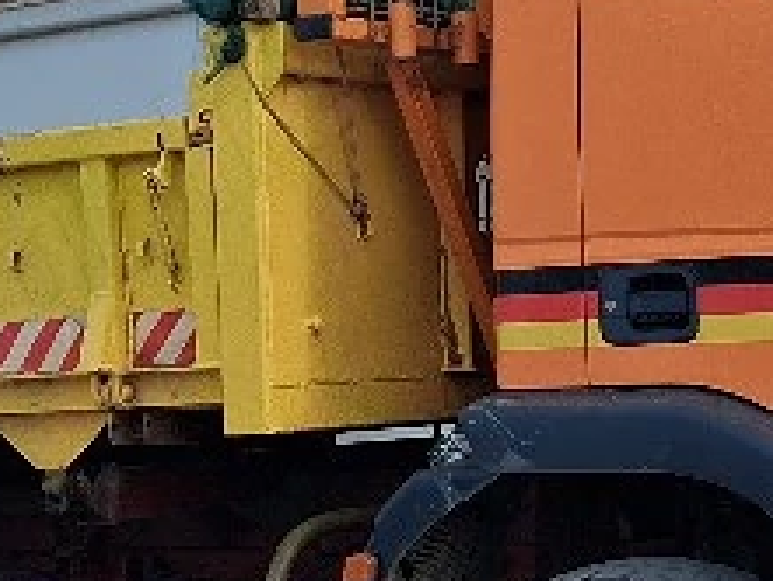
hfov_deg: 16.1
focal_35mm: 122
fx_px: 2726
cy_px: 150
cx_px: 493
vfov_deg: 12.1
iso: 25
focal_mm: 4
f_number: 1.8
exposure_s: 1/323
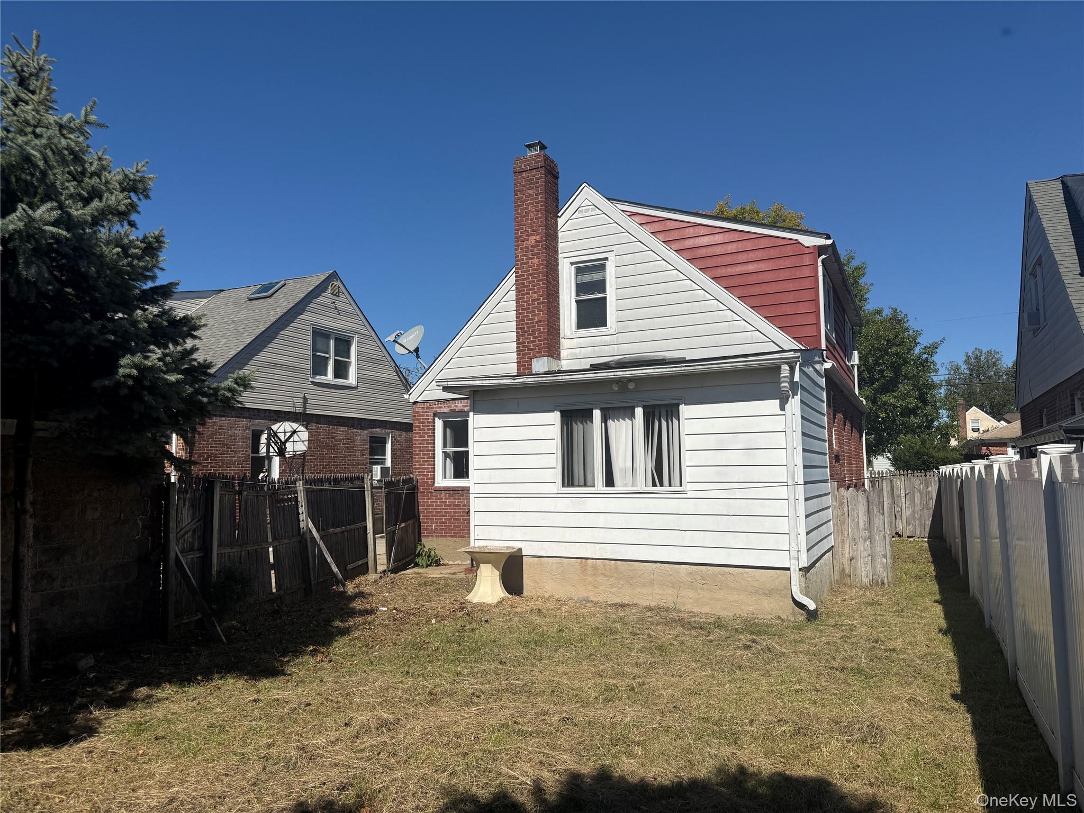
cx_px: 542
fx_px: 752
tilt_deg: +6.9
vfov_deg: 56.8
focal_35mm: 24
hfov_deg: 71.6
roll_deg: +0.6
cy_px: 406
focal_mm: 6.76
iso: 80
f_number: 1.78
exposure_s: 1/9091
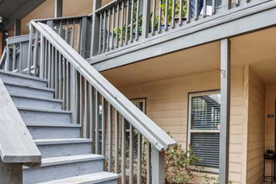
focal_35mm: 24
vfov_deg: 51.3
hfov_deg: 70.6
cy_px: 133
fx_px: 184
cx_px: 194
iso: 100
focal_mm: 16
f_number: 5.6
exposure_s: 1/100
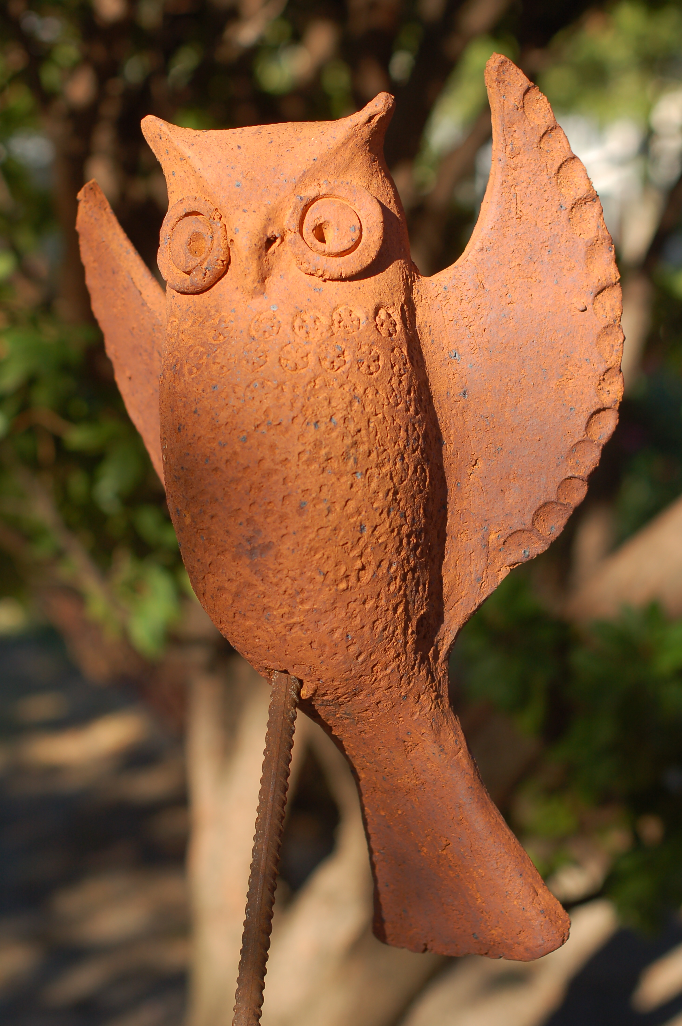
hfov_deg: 18.1
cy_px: 513
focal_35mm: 75
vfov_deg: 27.0
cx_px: 341
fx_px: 2135
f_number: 3.2
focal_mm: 50
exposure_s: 1/1000
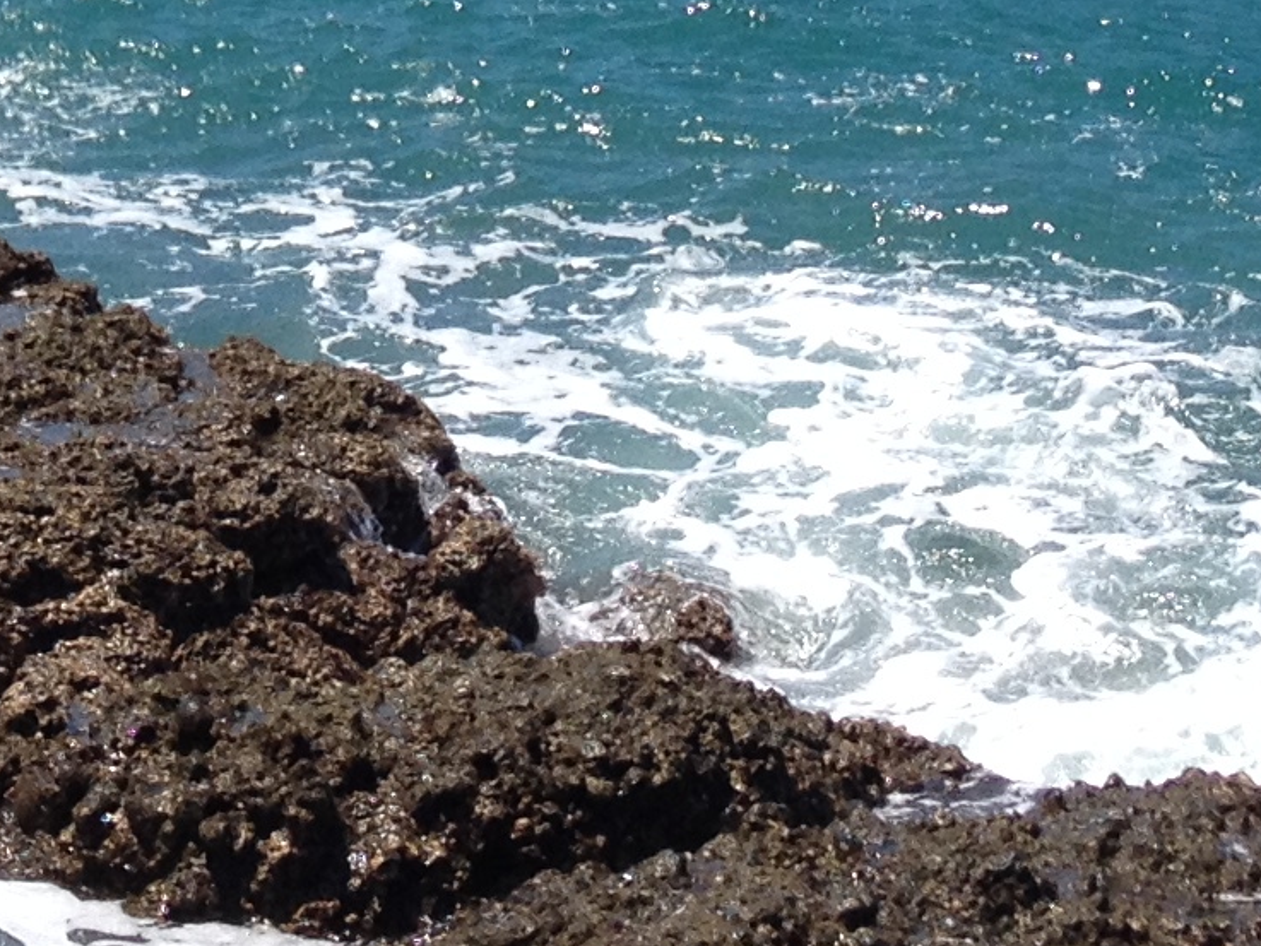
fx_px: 5647
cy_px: -879
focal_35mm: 155
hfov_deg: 12.5
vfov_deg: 9.1
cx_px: -103
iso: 50
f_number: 2.4
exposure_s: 1/1842
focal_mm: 4.28
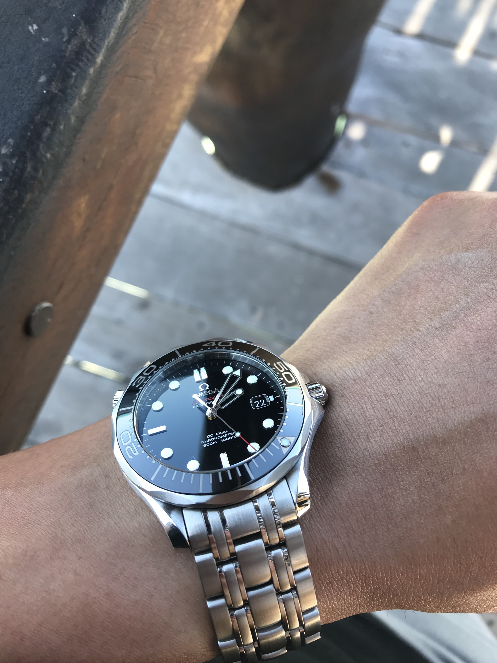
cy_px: 332
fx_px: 536
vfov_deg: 63.4
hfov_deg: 49.7
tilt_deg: -85.4
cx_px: 248
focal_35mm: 28
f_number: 1.8
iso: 20
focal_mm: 3.99
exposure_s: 1/179
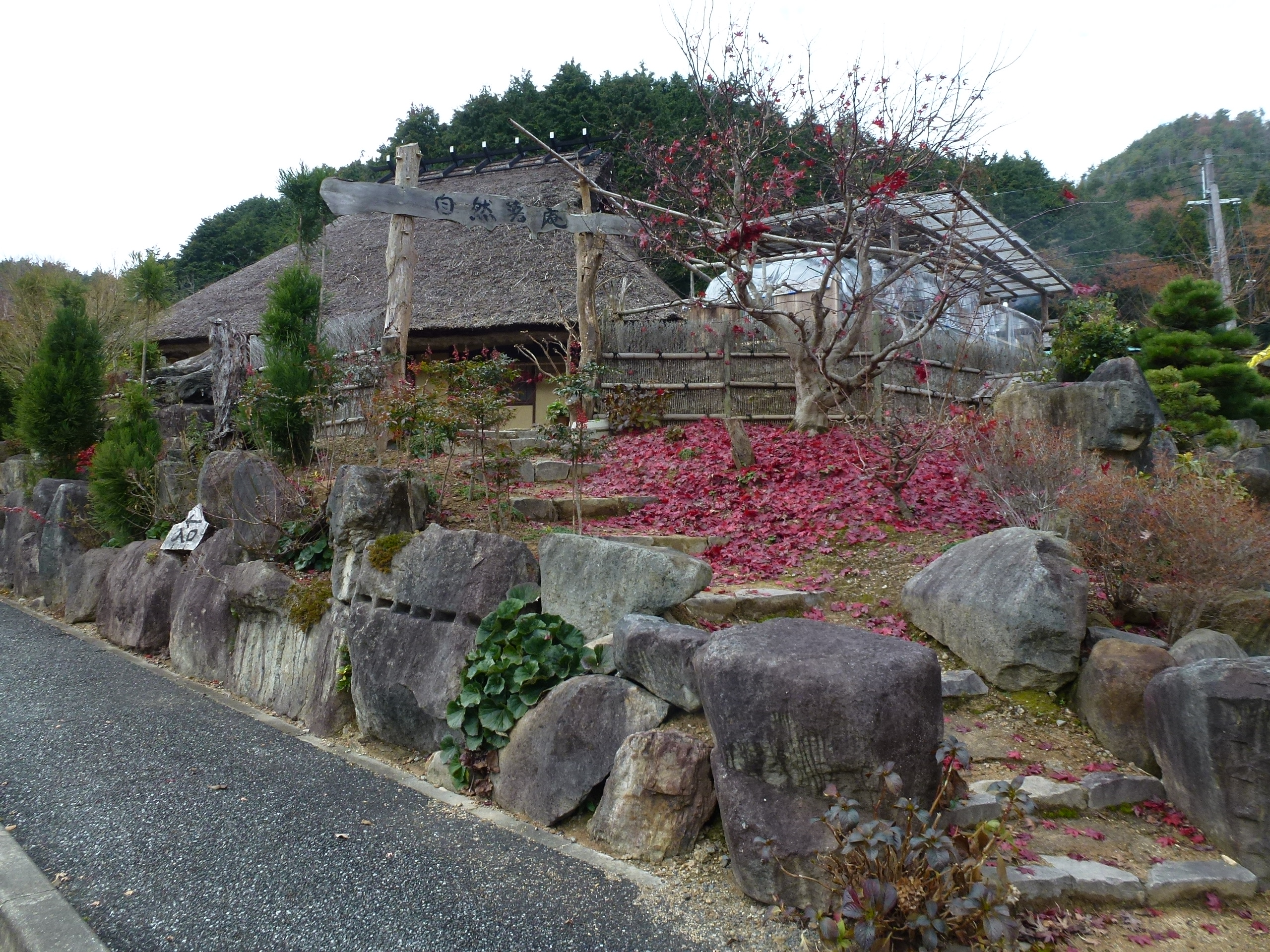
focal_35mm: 24
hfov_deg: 71.6
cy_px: 476
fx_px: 881
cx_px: 635
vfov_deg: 56.8
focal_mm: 4.3
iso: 100
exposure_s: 1/160
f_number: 4
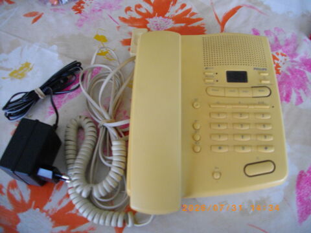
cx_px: 156
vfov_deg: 44.2
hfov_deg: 56.8
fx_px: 287
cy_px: 116
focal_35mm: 32
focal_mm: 5.7
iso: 242
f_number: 2.9
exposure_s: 1/50
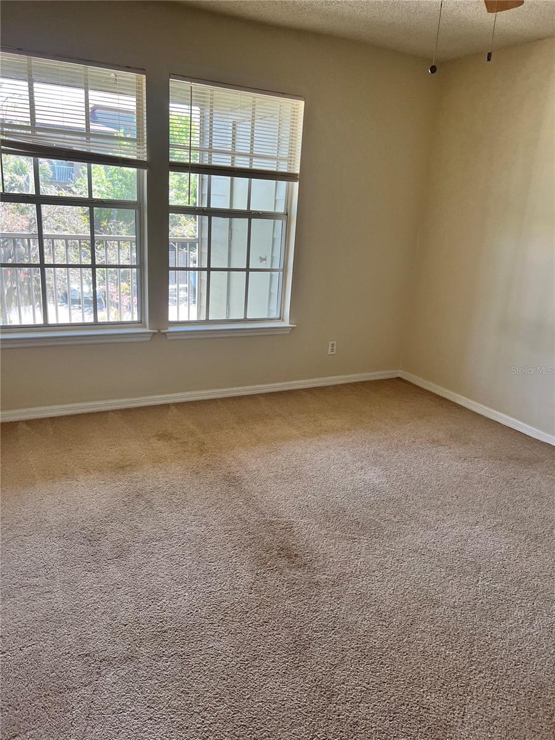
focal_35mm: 26
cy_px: 370
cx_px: 278
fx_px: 556
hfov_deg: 53.1
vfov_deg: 67.3
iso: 80
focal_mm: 5.7
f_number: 1.5
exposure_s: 1/121
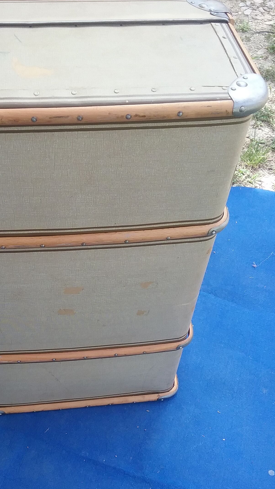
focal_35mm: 41
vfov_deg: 49.2
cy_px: 287
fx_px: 531
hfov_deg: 28.8
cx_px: 90
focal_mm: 3.3
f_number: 2.2
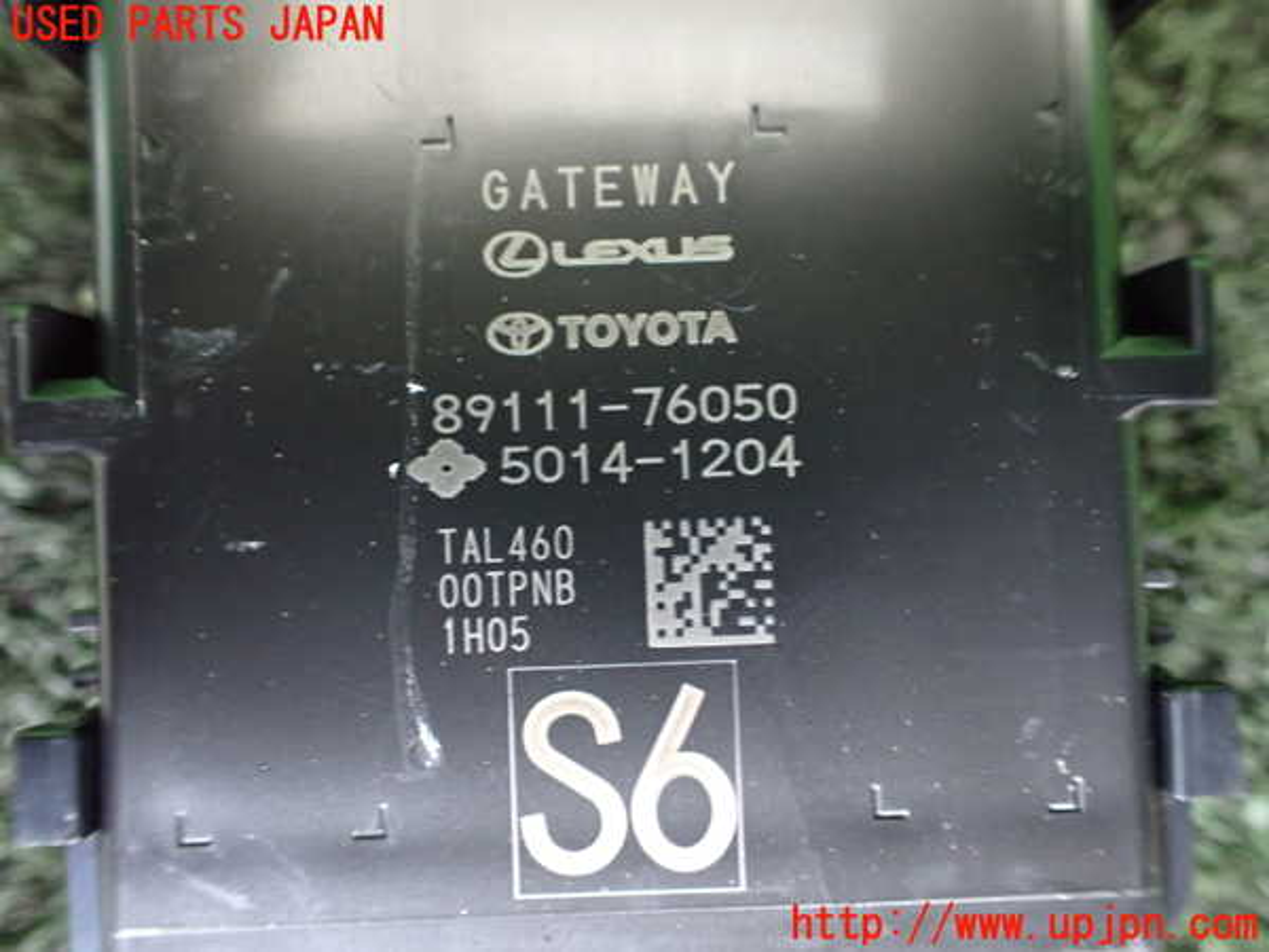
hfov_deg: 60.0
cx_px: 634
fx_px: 1100
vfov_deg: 46.8
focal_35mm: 30
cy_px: 476
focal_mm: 5.4
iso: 1000
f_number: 2.3
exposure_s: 1/30
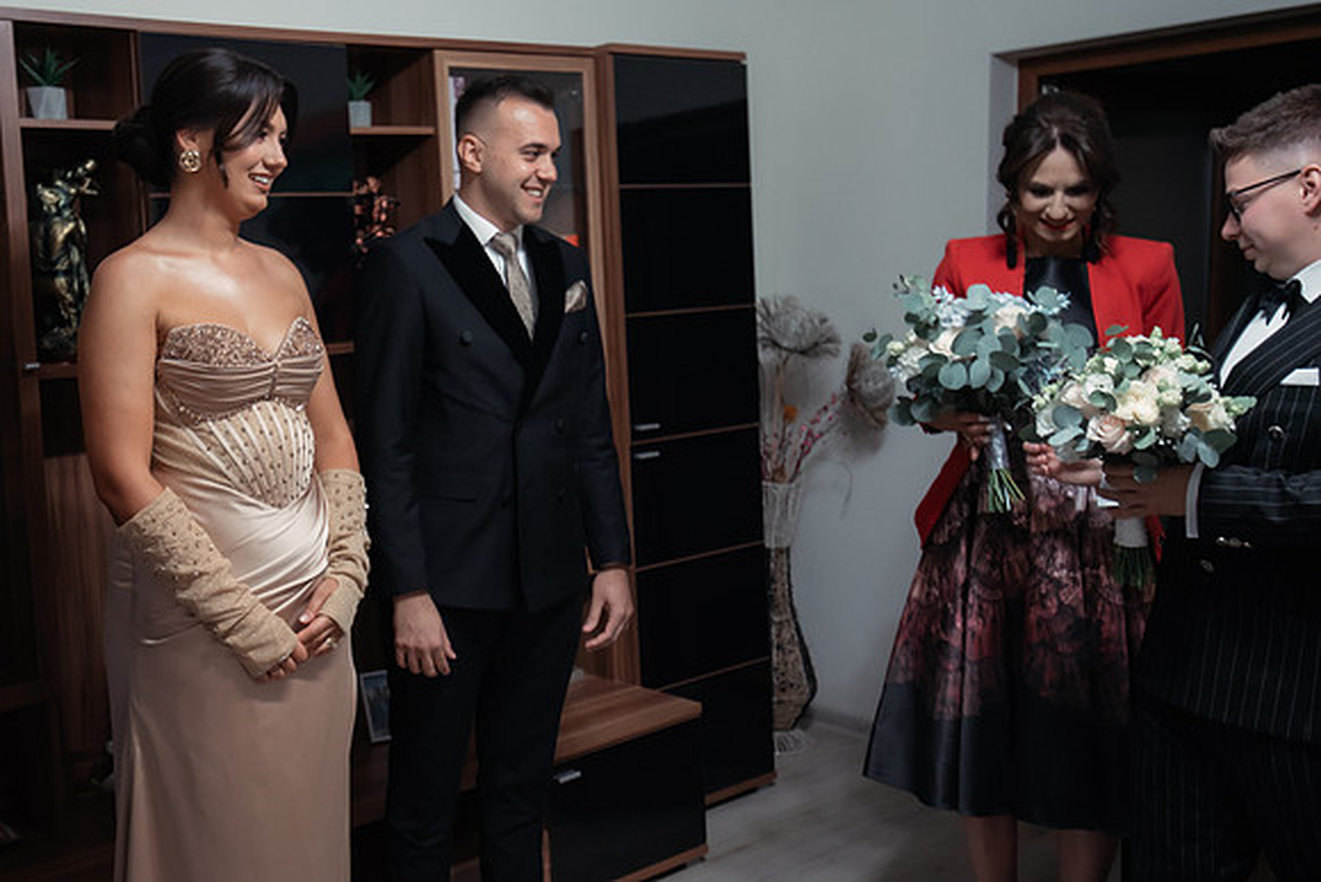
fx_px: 1491
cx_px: 429
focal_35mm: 41
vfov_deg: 32.9
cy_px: 423
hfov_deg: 46.9
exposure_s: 1/200
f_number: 2.8
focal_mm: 30
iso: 1600
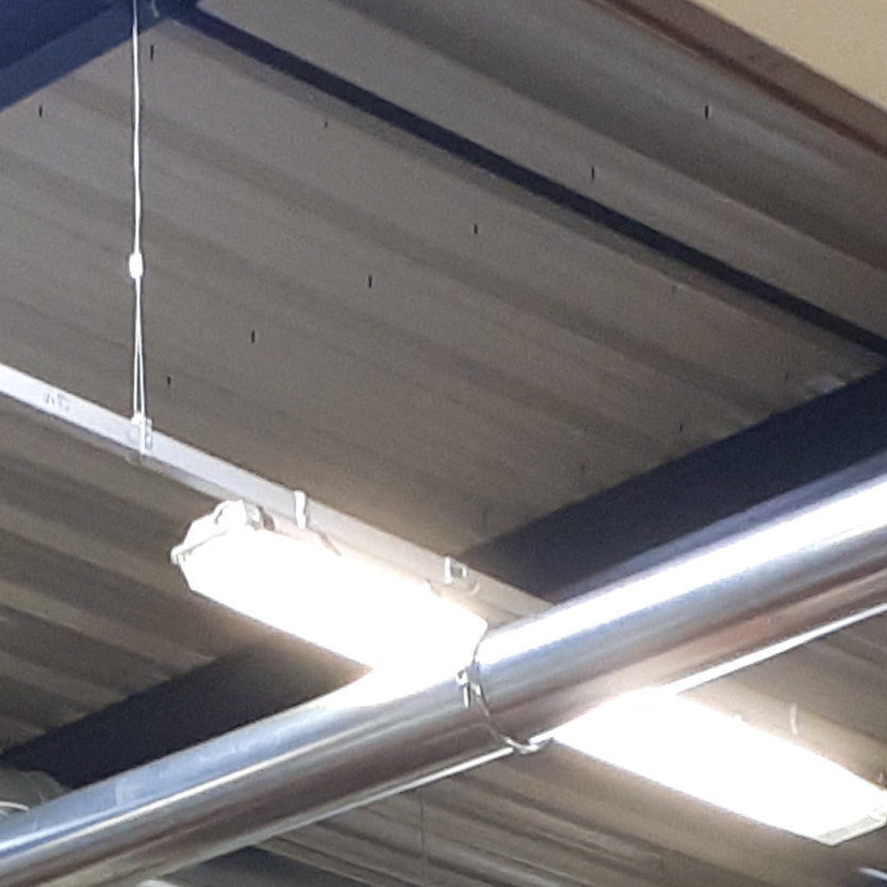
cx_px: 161
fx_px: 3856
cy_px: 1373
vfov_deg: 12.4
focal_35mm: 133
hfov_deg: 13.1
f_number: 1.9
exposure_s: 1/33
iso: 125
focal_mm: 3.6
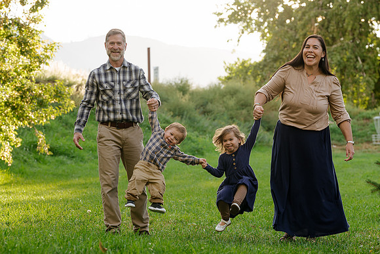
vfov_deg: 9.4
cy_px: 127
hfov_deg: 14.1
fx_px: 1541
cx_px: 190
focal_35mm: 146
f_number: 7.1
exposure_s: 1/200
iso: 640
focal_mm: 146
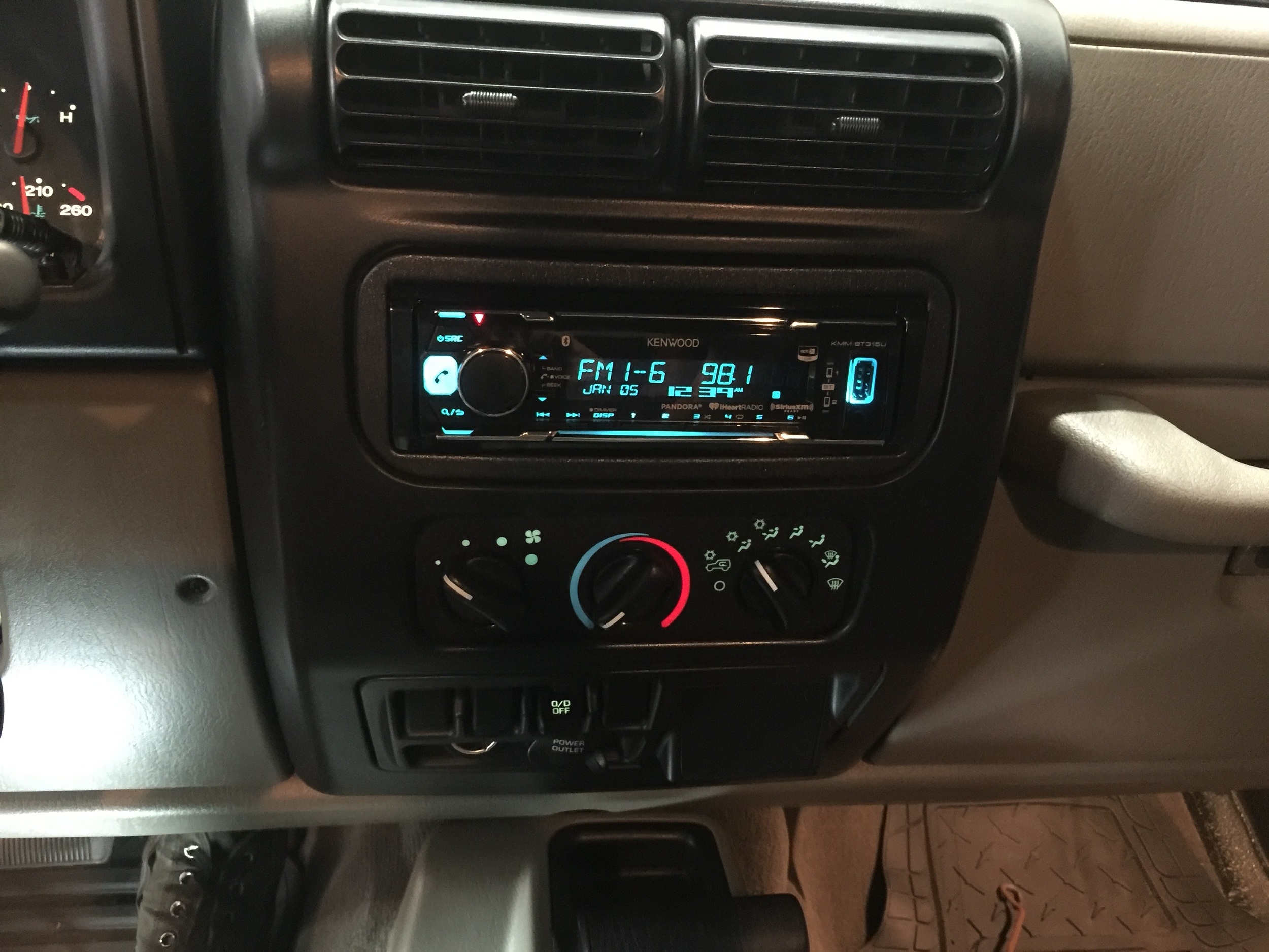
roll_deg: -5.1
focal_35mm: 29
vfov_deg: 48.2
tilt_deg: -23.4
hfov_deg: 61.7
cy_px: 476
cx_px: 634
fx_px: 1063
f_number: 2.2
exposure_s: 1/4
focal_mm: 4.15
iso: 200
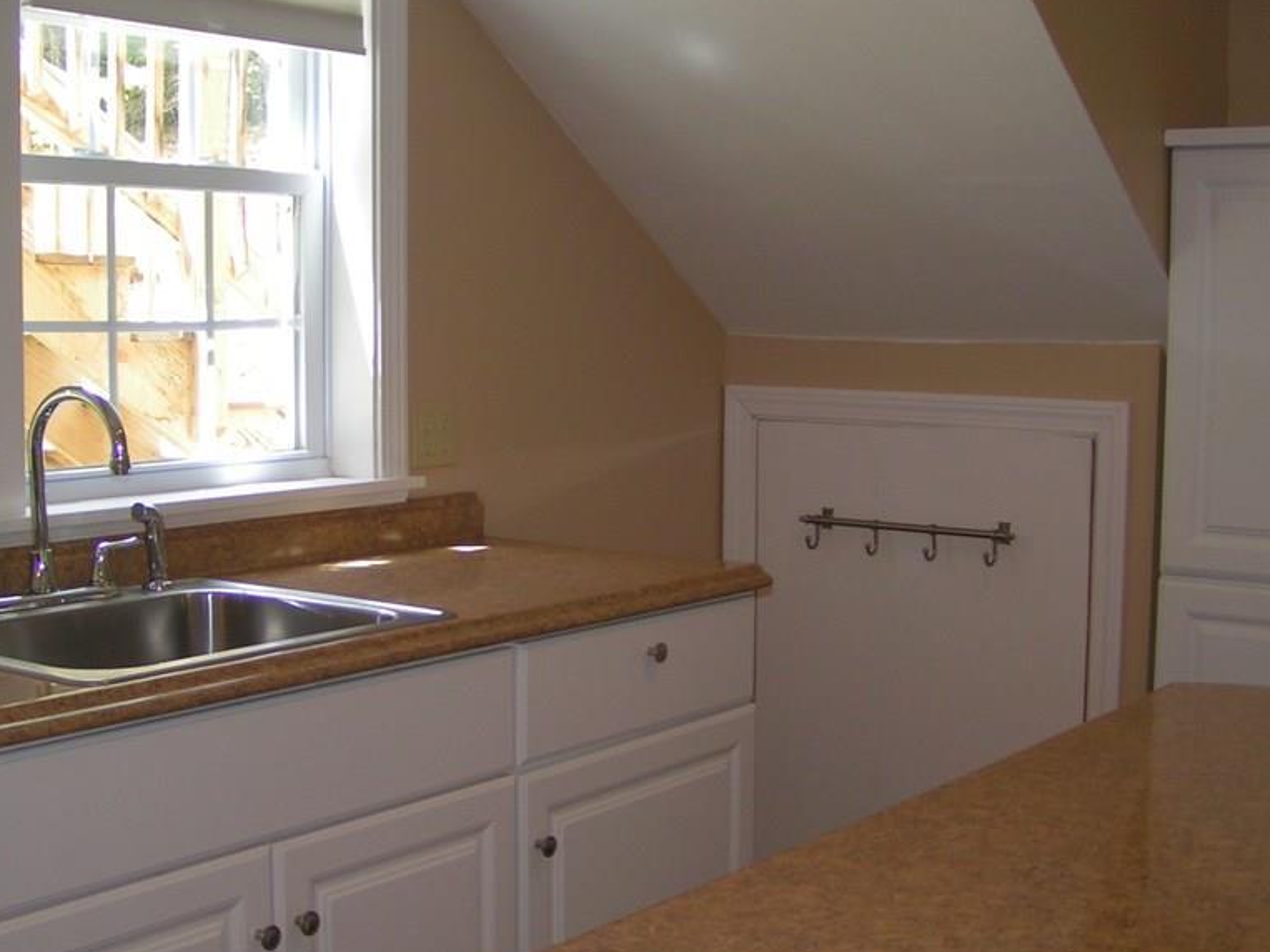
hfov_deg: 37.5
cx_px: 581
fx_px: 1871
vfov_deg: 28.5
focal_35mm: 51
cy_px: 496
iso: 64
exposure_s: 1/50
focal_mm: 5.8
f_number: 2.8
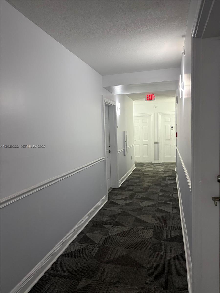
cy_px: 146
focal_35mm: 26
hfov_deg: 53.1
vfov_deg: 67.3
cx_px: 110
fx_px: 220
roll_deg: +2.3
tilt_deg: -4.1
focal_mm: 5.96
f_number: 1.6
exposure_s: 1/60
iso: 320
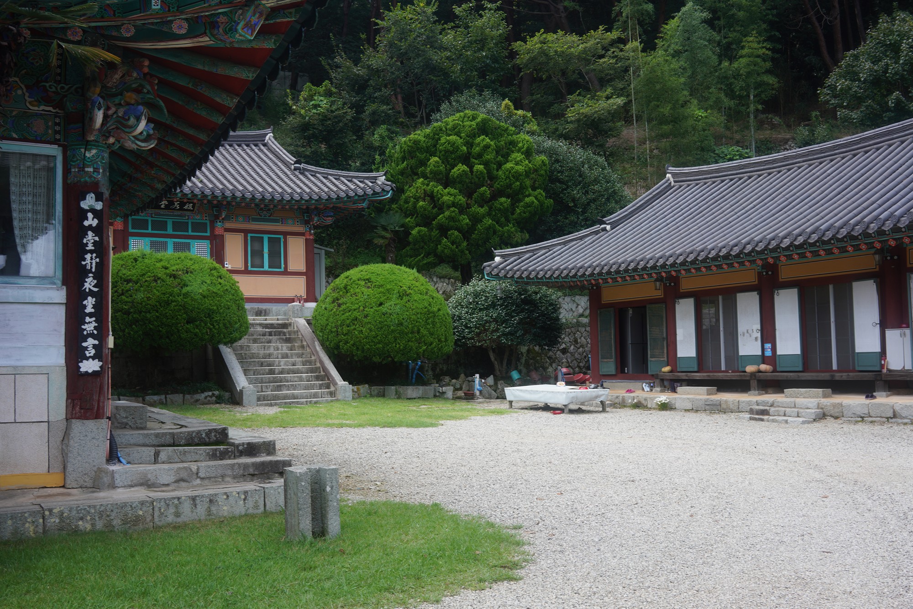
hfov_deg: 54.4
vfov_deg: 37.9
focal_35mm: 35
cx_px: 456
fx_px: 888
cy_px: 304
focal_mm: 35
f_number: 9
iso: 200
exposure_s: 1/100
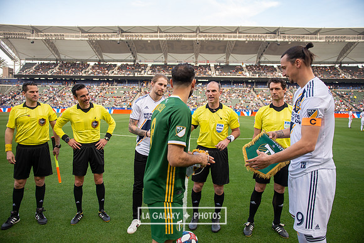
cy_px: 122
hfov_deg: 73.7
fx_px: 243
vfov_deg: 53.2
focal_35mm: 24
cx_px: 182
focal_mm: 24
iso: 400
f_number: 2.8
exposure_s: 1/500
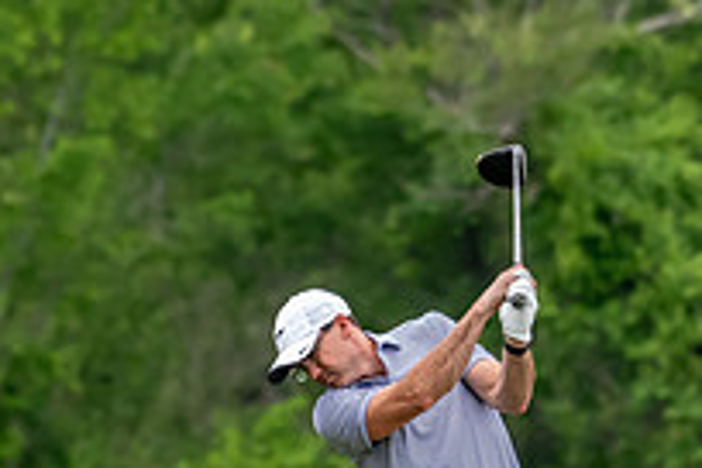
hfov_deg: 1.7
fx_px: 24061
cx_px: 323
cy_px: 404
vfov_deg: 1.1
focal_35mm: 1234
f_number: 5.6
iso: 1800
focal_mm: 290
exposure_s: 1/2000
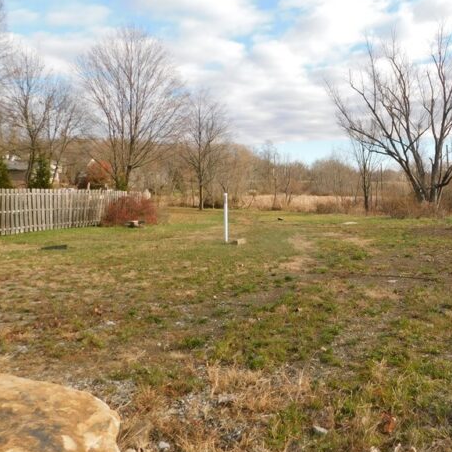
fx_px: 532
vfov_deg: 45.9
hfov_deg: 44.2
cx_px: 349
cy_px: 188
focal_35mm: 36
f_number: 3
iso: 125
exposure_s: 1/800
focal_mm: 4
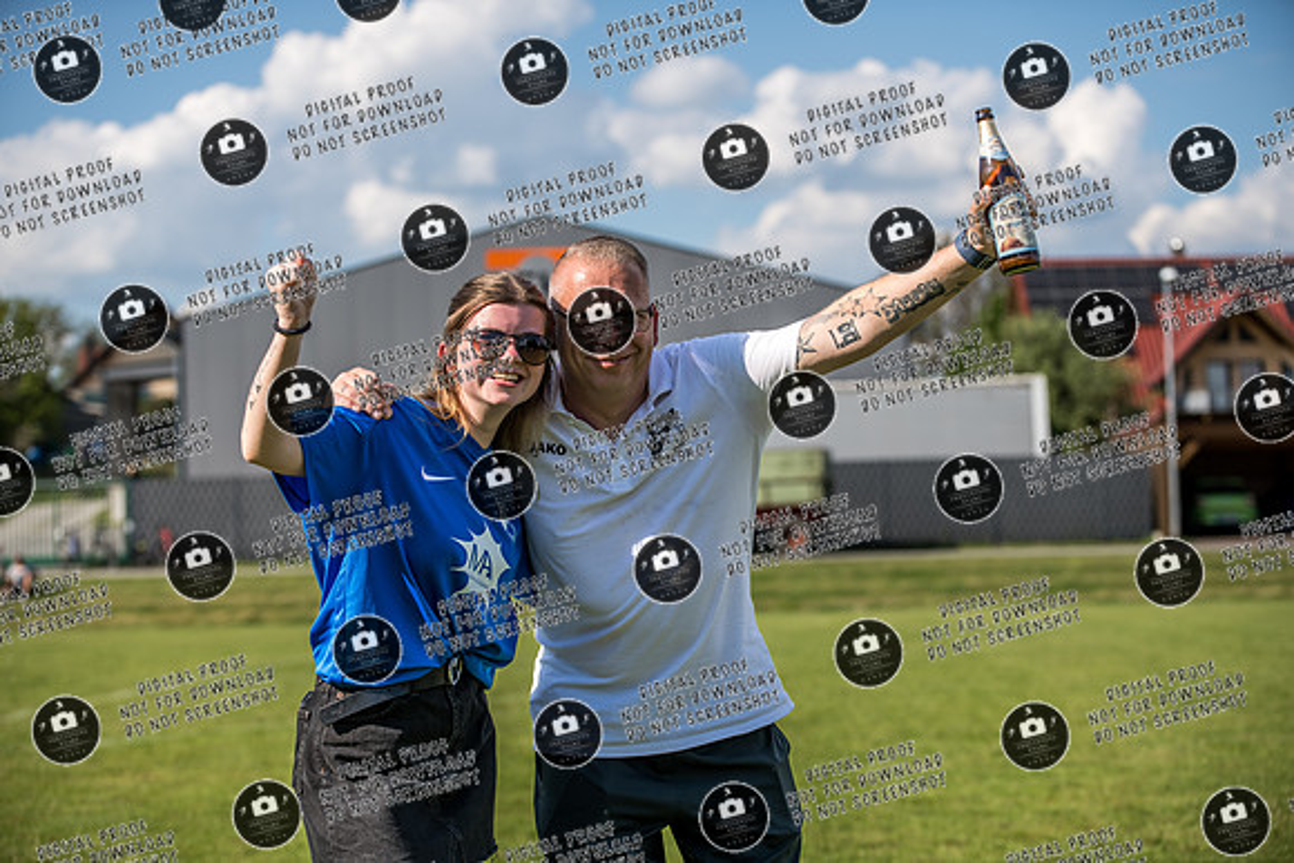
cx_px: 647
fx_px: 2804
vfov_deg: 17.5
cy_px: 432
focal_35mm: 78
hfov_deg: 26.0
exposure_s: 1/1600
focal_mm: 78
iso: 160
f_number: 3.5
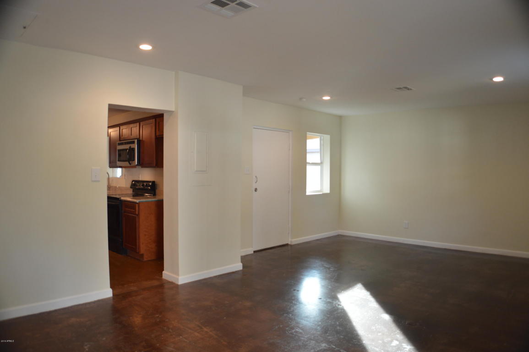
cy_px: 176
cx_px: 264
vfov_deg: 43.5
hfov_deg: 62.0
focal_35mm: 30
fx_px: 440
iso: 400
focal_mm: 20
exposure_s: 1/50
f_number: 3.8
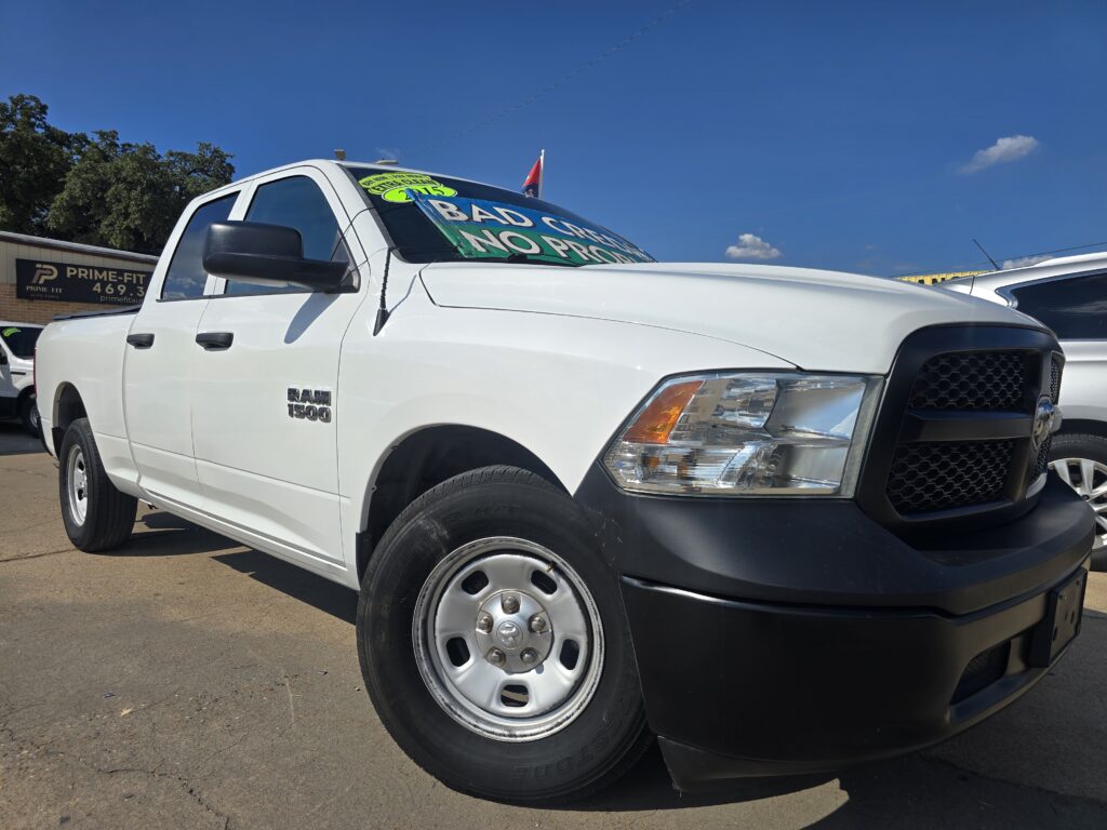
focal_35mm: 23
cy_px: 415
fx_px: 736
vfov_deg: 58.9
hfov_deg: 73.9
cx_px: 554
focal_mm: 6.3
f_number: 1.7
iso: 12
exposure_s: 1/1576
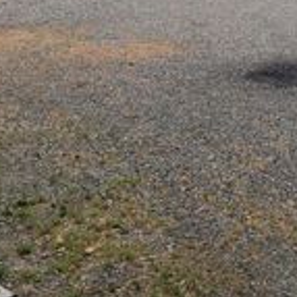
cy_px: -90
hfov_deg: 22.1
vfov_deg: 20.5
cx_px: 255
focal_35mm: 77
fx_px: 747
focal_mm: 7
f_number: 1.8
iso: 20
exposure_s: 1/120
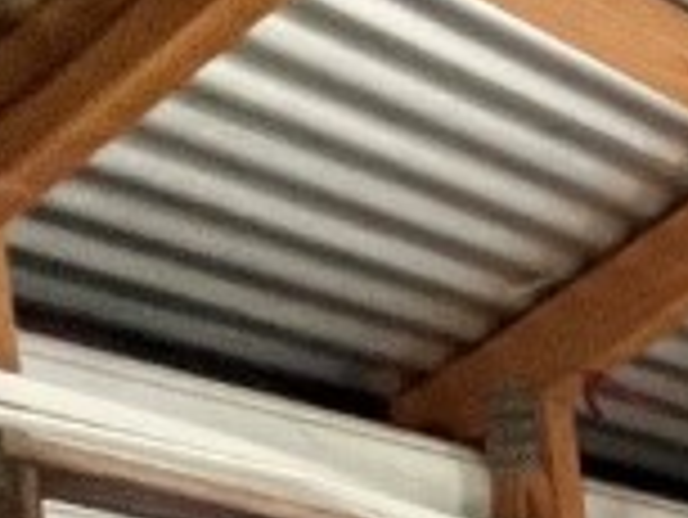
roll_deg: +2.2
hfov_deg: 12.9
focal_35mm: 87
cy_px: 1122
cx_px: 1871
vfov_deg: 13.7
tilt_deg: -6.9
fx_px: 1730
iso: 160
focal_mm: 1.57
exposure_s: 1/99
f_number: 1.8
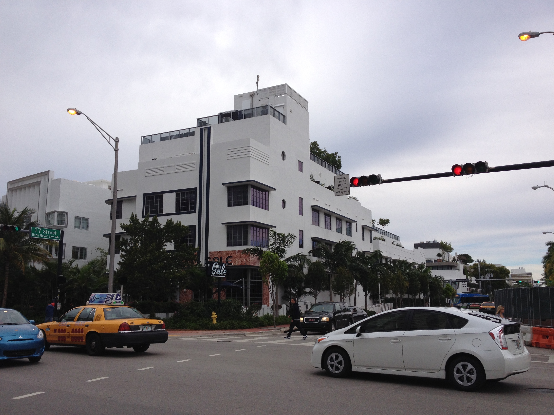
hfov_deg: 52.6
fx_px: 560
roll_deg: +0.4
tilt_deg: +7.5
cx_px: 277
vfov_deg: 40.7
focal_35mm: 35
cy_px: 208
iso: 50
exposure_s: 1/1227
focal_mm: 4.28
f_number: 2.4
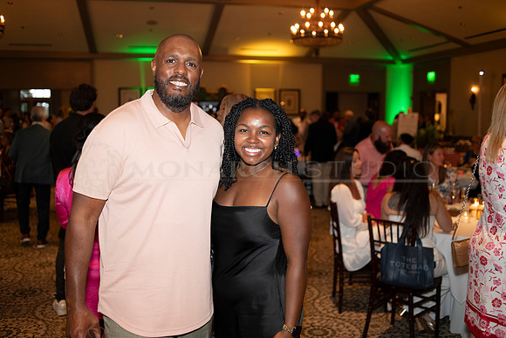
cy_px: 169
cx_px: 253
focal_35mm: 35
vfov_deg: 37.9
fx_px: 492
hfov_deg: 54.4
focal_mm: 35
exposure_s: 1/125
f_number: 2.5
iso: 1250
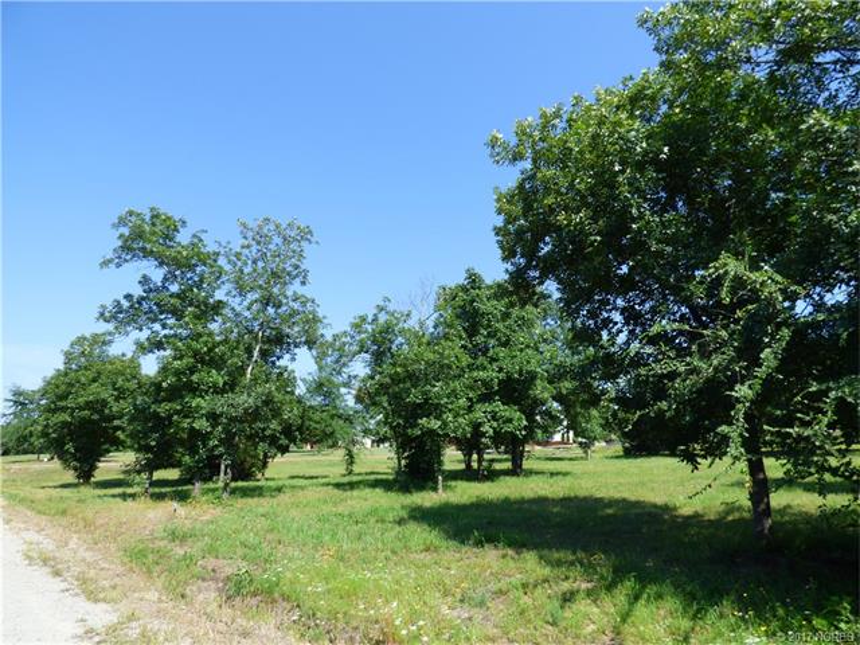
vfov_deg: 66.0
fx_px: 497
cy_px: 322
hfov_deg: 81.7
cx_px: 430
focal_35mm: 20
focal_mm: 3.58
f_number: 2.8
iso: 100
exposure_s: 1/800
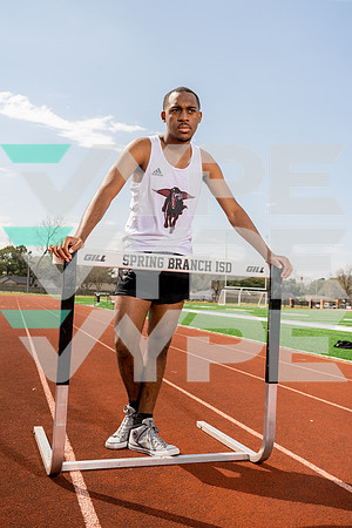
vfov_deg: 54.4
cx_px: 176
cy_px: 264
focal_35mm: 35
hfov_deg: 37.9
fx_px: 513
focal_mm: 35
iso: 100
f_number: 8
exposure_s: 1/250
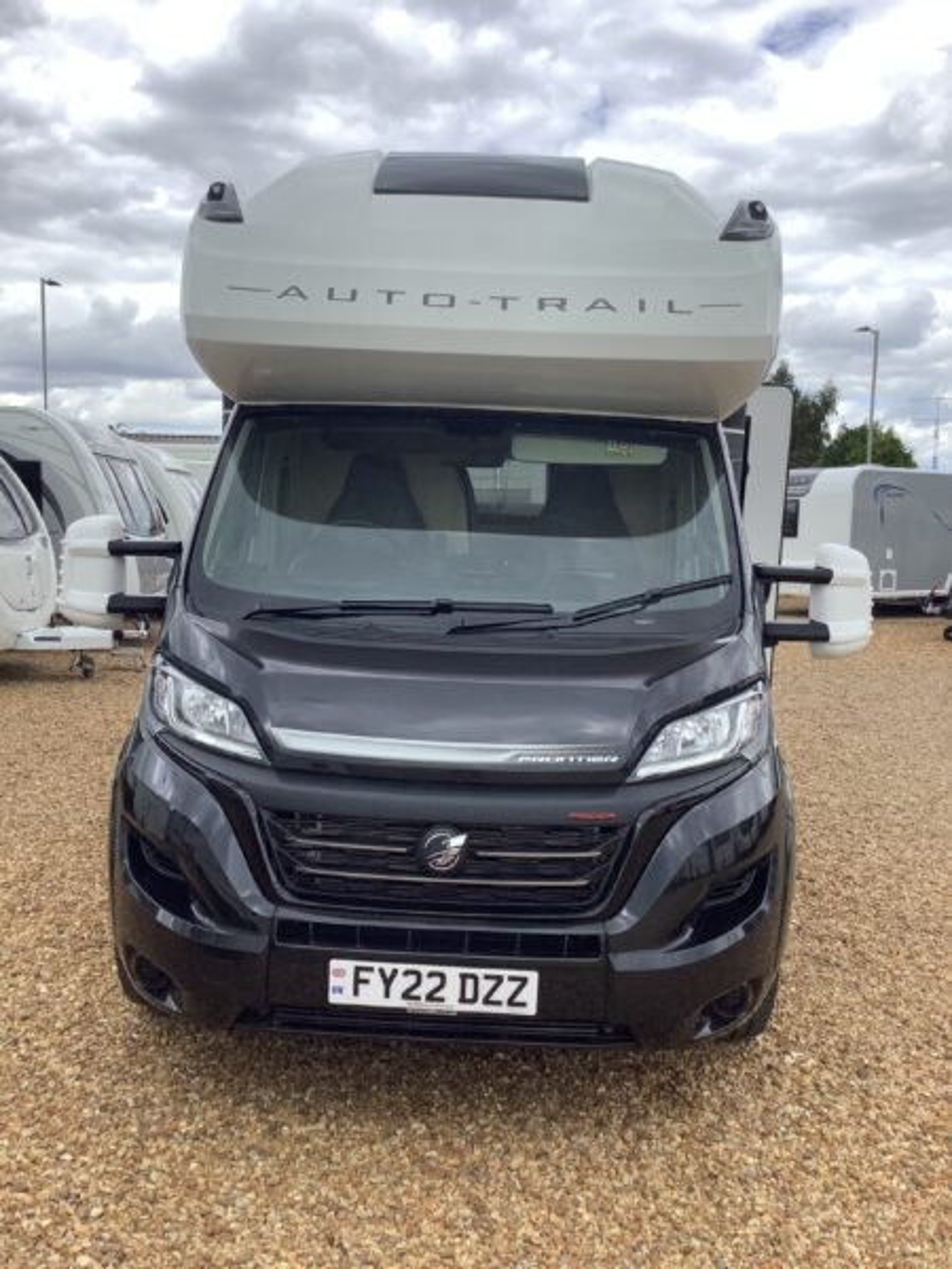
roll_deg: -1.6
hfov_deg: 45.4
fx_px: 1137
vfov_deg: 58.4
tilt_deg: -6.6
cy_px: 634
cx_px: 476
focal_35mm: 31
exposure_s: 1/691
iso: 25
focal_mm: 3.3
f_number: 2.4
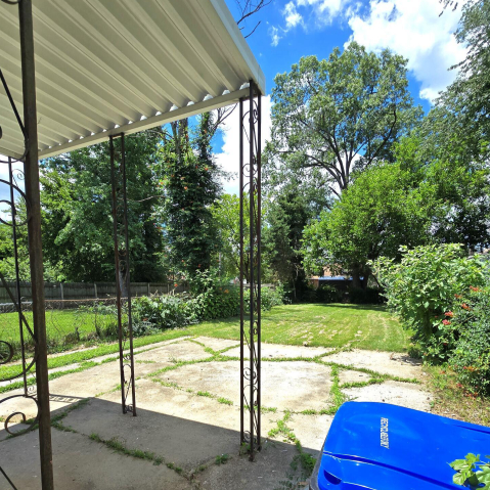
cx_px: 249
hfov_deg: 87.4
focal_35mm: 16
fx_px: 256
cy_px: 310
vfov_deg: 85.5
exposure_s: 1/1597
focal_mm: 2.2
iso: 50
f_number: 2.2
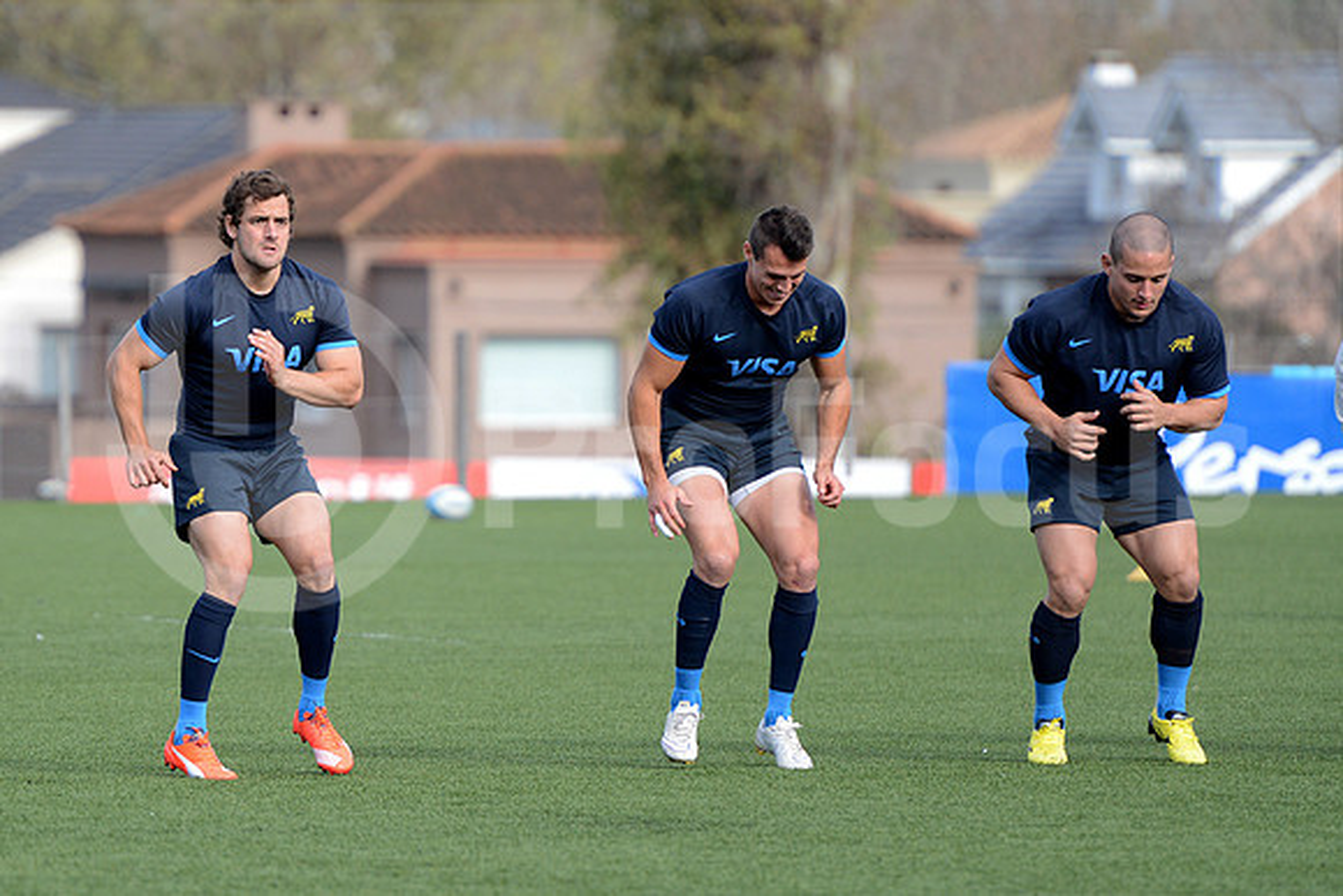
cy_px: 448
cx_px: 672
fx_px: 10074
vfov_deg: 5.1
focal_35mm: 270
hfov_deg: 7.6
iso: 800
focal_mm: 270
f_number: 4
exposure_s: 1/2000
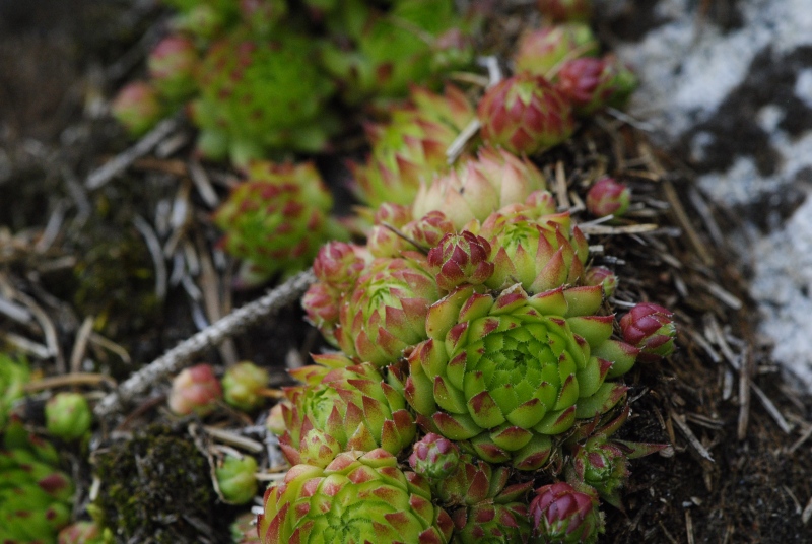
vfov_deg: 10.8
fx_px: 2880
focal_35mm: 128
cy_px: 272
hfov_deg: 16.0
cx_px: 406
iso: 800
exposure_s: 1/160
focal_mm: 85
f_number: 7.1
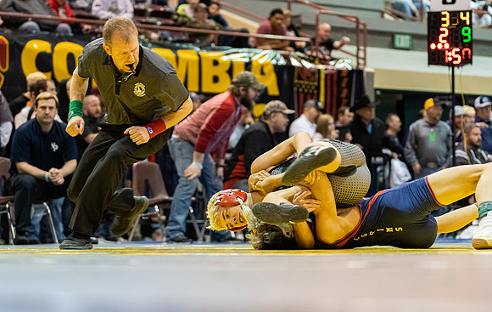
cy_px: 171
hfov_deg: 14.5
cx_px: 224
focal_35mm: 144
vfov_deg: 9.2
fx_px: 1937
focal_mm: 125
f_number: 4
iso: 10000
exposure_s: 1/500
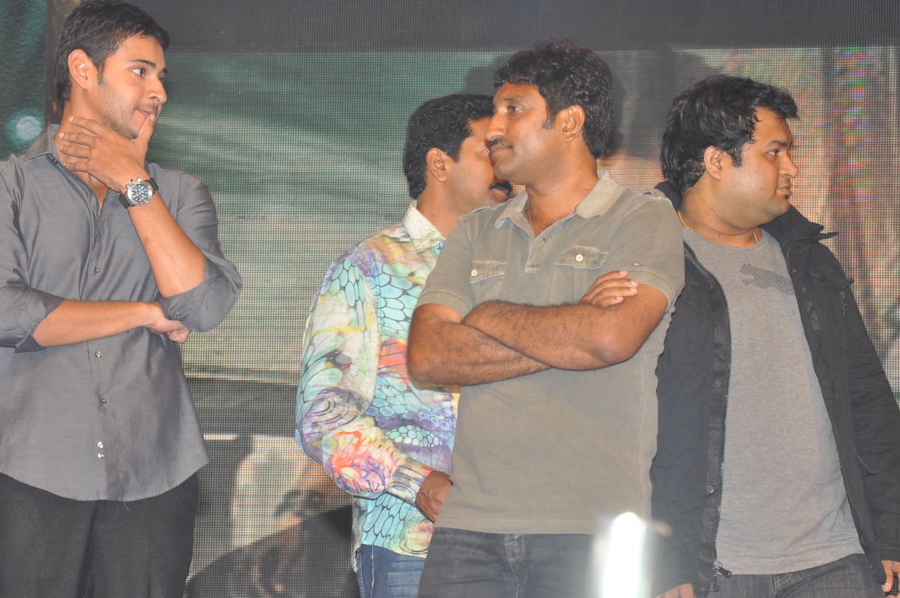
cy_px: 292
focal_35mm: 162
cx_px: 424
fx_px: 4037
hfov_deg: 12.7
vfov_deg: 8.5
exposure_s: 1/125
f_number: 6.3
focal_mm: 85
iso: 400
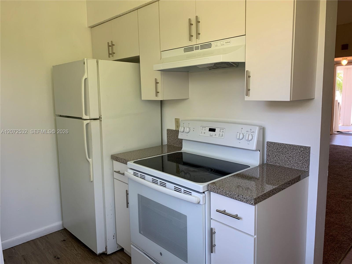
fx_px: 264
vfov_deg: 53.1
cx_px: 176
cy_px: 132
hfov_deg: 67.3
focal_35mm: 26
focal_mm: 4.25
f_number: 1.8
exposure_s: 1/121
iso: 100
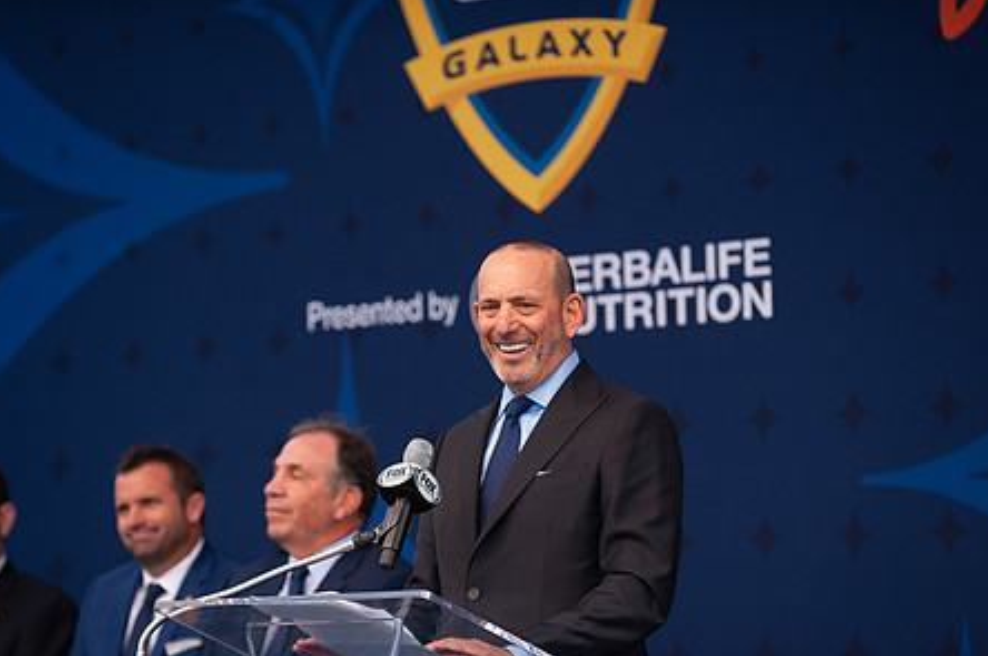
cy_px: 411
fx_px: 5017
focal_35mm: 183
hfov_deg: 11.2
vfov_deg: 7.5
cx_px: 494
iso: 400
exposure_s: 1/1250
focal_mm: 140
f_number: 2.8
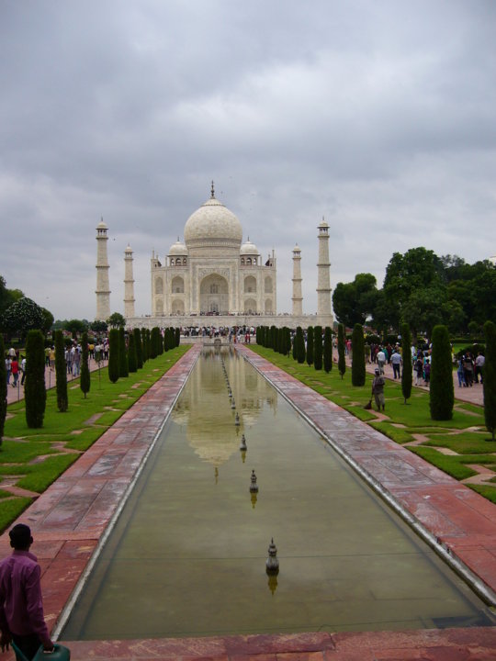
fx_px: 669
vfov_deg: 52.6
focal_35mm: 35
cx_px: 248
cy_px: 330
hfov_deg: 40.7
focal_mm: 5.8
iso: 80
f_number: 2.8
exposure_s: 1/400
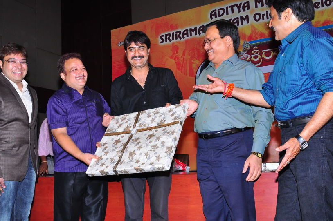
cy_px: 136
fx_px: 366
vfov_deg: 33.5
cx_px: 155
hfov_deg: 48.9
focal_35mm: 40
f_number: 10
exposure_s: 1/160
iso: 500
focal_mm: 21
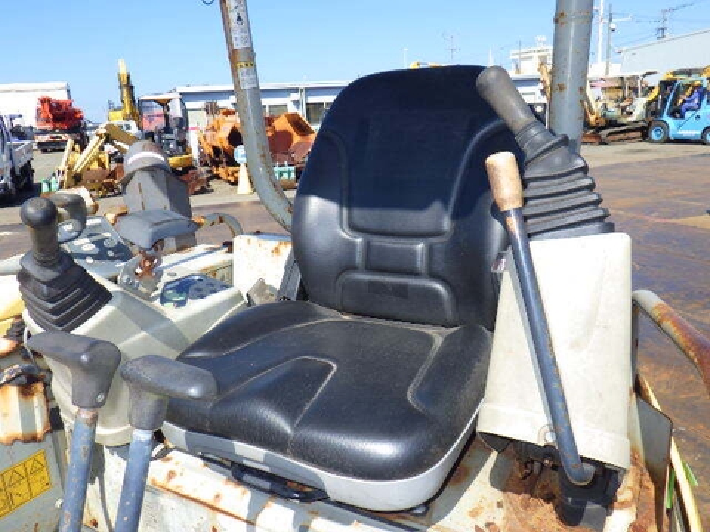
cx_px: 355
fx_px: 574
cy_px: 266
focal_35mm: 28
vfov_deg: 49.7
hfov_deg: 63.4
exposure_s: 1/640
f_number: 4.2
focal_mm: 5
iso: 125
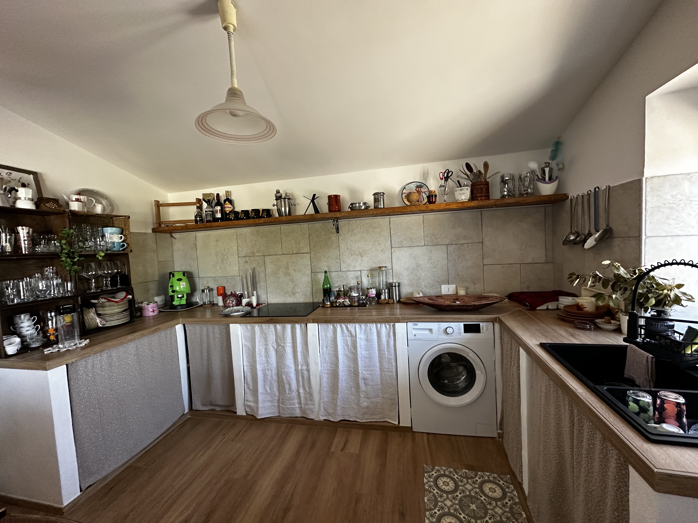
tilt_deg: -3.7
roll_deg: +4.1
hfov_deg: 102.1
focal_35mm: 14
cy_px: 262
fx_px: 282
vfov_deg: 85.7
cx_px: 349
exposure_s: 1/99
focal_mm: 2.22
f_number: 2.2
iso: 320
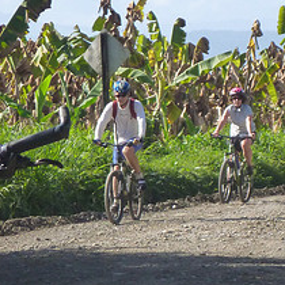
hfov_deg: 5.6
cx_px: 225
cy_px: 131
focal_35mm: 313
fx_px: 2916
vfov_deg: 5.6
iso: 320
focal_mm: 22.8
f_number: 5.9
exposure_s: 1/400
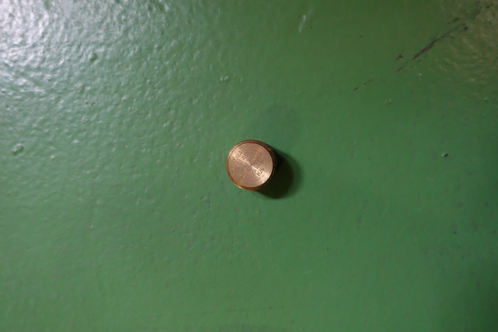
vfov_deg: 36.9
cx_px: 249
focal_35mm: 36
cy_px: 166
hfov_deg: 53.1
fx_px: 498
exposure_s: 1/15
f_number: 2.8
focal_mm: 13.34
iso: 800
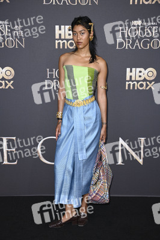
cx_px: 80
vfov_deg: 41.1
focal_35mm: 48
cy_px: 120
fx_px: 321
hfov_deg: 28.0
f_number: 5.6
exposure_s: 1/250
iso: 320
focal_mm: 48
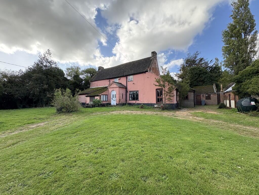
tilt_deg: +1.8
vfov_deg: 85.7
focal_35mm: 14
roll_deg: +1.1
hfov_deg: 102.1
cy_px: 98
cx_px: 130
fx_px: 105
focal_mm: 2.22
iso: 64
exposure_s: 1/435
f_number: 2.2
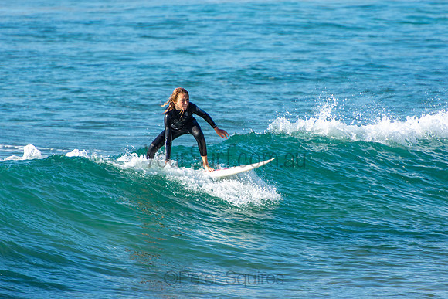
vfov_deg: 2.3
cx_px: 224
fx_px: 7468
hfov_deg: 3.4
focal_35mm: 600
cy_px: 150
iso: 100
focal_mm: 400
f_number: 5.6
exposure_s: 1/320
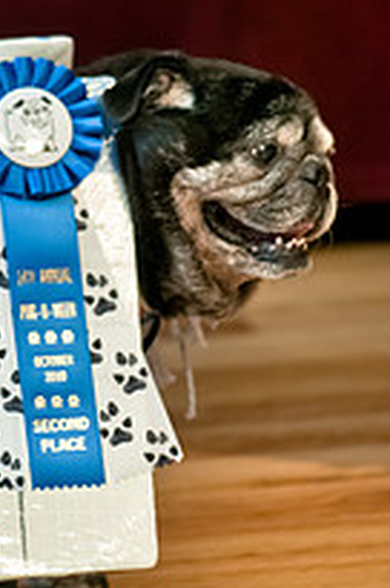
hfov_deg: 2.4
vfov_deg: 3.6
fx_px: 9393
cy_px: 149
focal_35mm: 576
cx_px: 70
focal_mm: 175
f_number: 2.8
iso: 200
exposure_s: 1/125
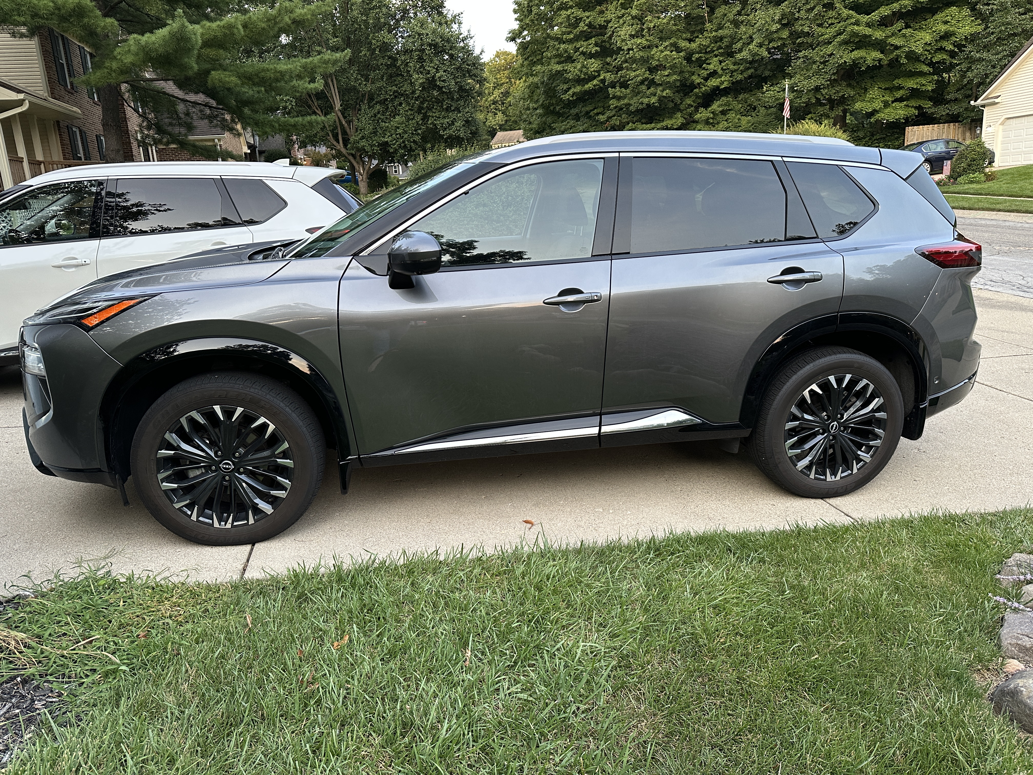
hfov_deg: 71.6
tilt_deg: -14.4
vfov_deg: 56.8
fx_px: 716
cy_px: 388
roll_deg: +3.4
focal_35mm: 24
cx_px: 516
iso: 200
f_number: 1.78
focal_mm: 6.86
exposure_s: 1/121
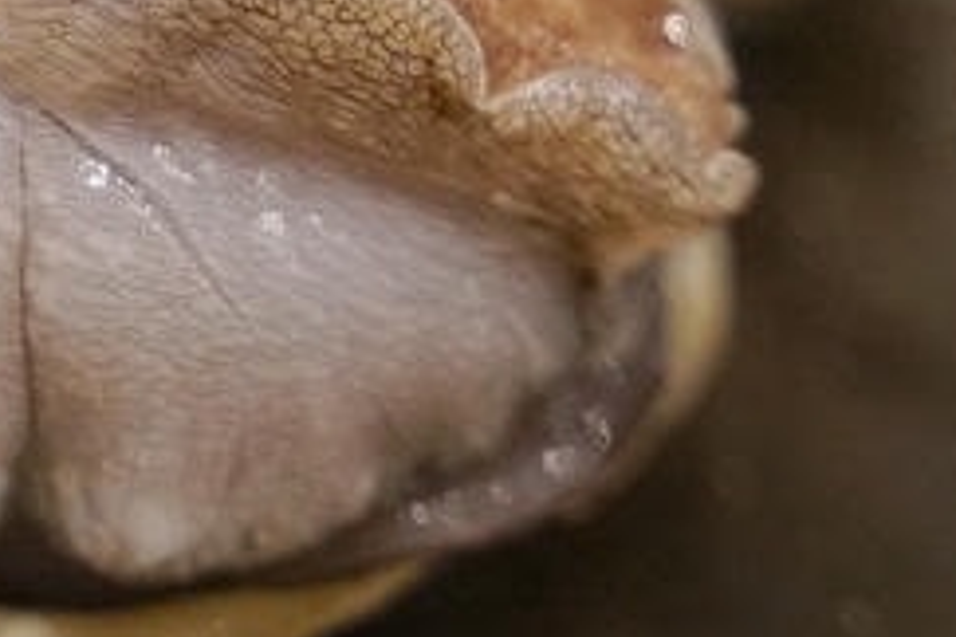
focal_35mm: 370
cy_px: -519
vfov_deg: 3.7
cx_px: -338
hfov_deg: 5.5
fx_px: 9825
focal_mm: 75
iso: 2500
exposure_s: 1/80
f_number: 2.8
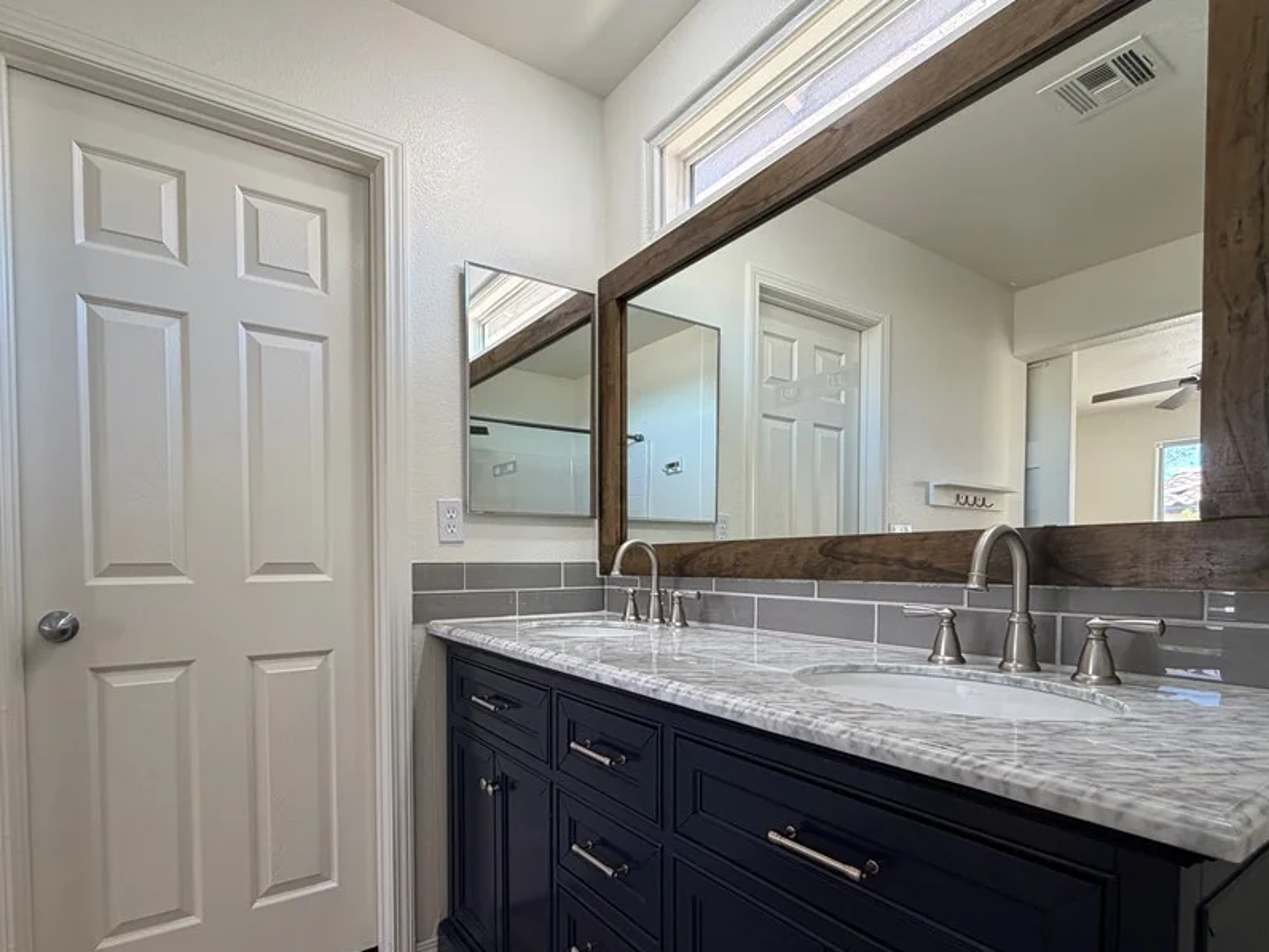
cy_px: 579
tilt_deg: -2.8
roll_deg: -0.6
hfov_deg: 87.7
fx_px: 660
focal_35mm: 18
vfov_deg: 70.7
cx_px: 603
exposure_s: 1/120
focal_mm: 2.22
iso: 160
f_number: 2.2
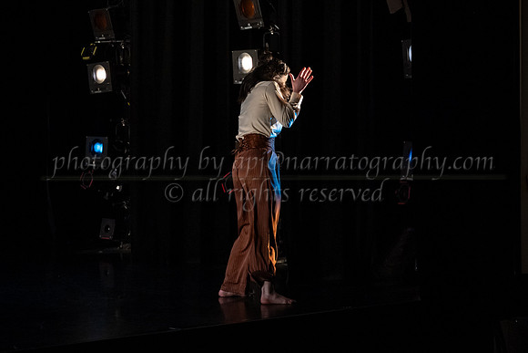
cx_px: 286
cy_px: 130
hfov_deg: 20.8
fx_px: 1440
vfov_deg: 13.9
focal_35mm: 98
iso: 4000
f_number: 3.5
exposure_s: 1/400
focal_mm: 75
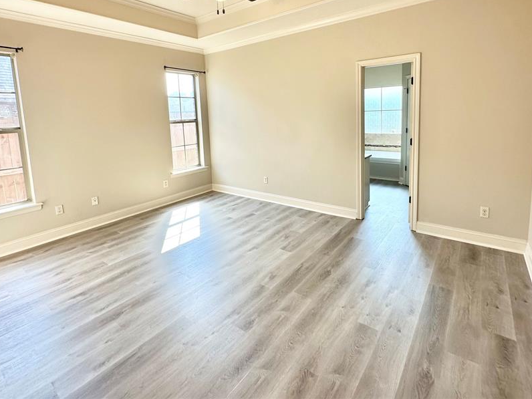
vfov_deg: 70.1
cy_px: 143
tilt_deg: -6.5
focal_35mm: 18
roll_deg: +3.0
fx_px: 277
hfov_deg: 87.7
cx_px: 279
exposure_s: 1/120
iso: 50
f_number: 2.2
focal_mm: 2.22
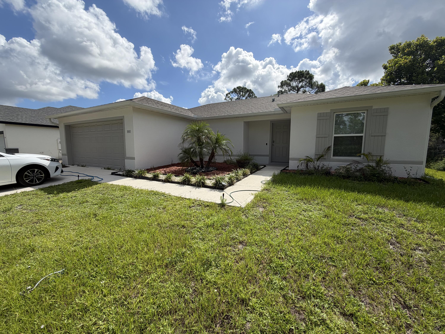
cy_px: 167
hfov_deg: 102.1
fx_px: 180
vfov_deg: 85.7
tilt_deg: -6.3
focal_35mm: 14
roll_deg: -0.3
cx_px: 222
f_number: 2.2
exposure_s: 1/1105
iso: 20
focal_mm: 2.22
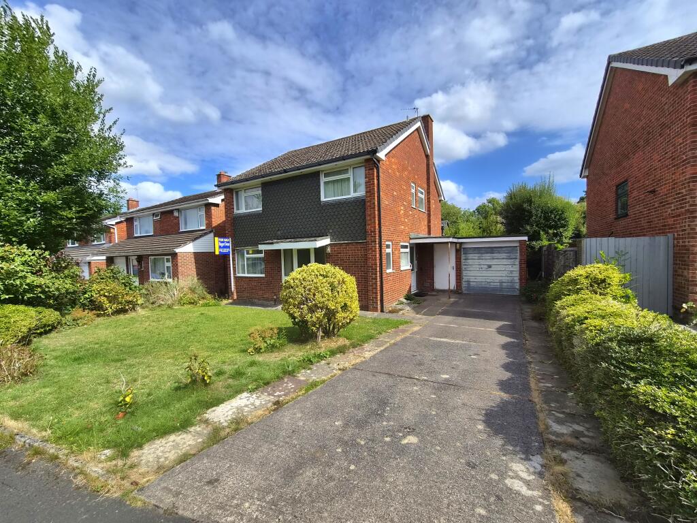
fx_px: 262
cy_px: 262
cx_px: 348
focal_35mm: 13
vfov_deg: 89.9
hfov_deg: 106.2
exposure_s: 1/5000
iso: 100
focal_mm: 2.2
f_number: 2.2
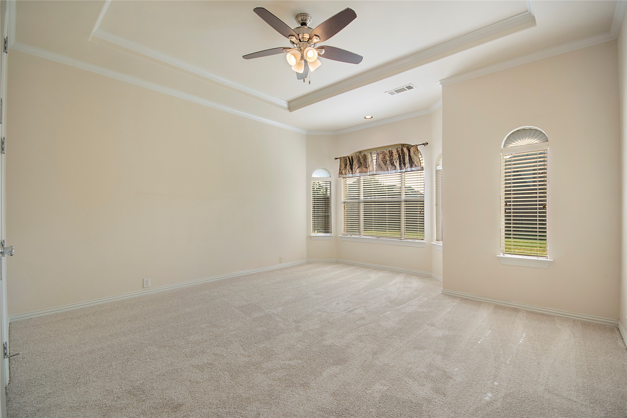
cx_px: 314
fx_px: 261
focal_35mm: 15
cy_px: 209
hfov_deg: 100.4
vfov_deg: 77.3
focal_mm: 10
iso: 100
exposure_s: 1/100
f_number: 8
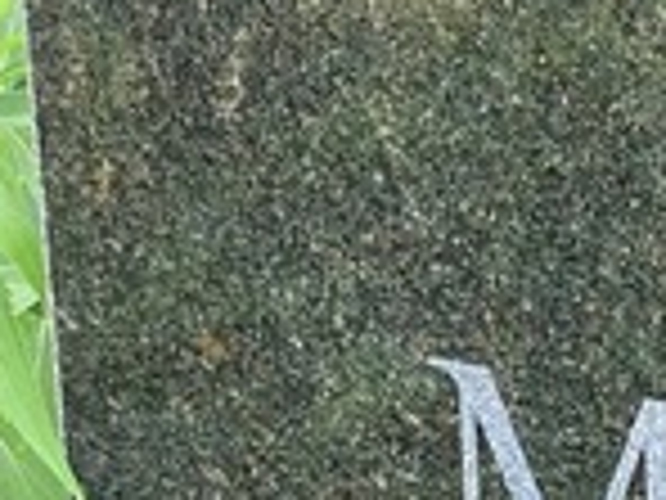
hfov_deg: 6.9
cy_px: 1167
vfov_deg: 5.1
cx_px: 1134
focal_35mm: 281
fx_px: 5406
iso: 20
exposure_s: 1/154
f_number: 2
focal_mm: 6
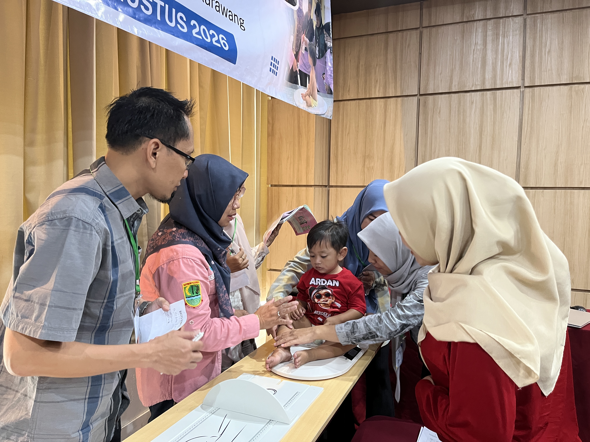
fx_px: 443
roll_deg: -0.9
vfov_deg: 53.1
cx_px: 295
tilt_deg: -4.8
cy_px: 221
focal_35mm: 26
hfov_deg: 67.3
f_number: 1.6
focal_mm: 5.1
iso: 250
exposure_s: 1/50
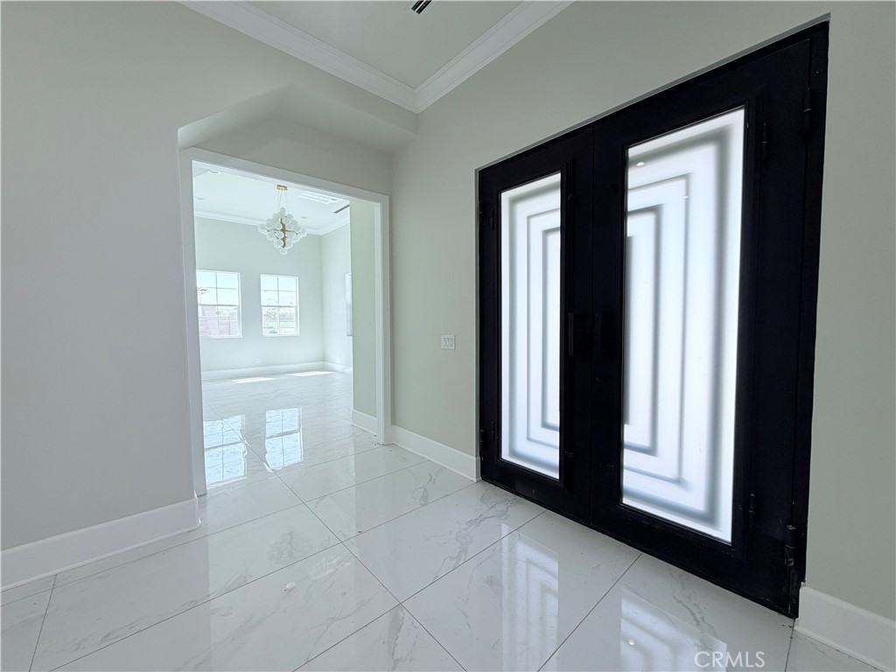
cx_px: 448
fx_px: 362
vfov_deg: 85.7
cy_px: 336
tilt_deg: -3.0
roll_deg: +0.6
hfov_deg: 102.1
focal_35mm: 14
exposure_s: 1/120
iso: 64
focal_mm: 2.22
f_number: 2.2
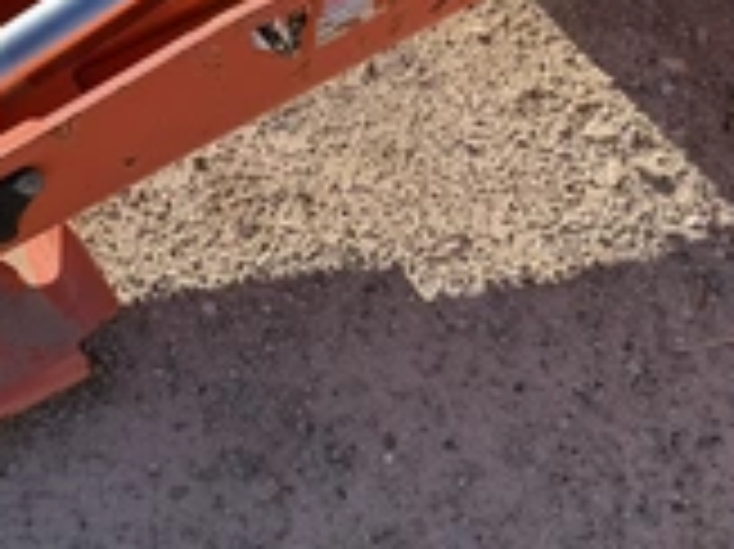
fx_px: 1250
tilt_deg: -45.9
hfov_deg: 32.6
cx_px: 441
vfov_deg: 24.1
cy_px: 50
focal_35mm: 59
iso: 80
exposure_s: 1/2445
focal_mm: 6.76
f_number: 1.78
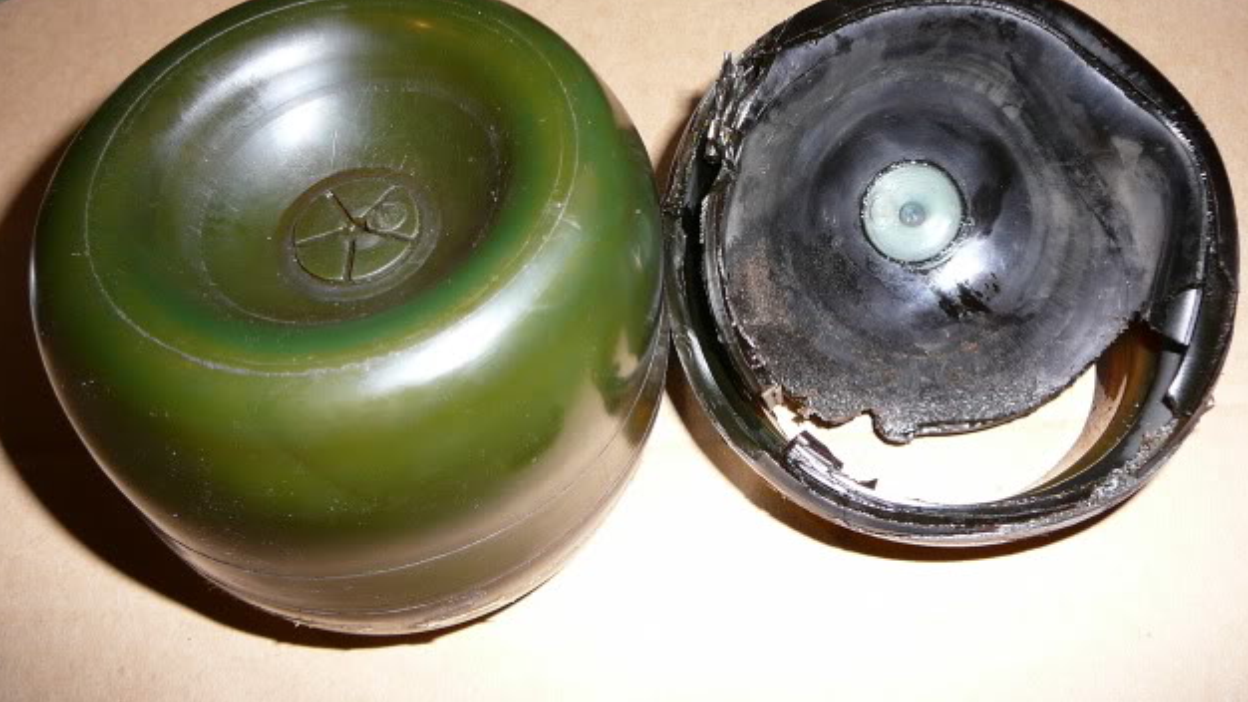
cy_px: 289
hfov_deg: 51.6
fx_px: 1290
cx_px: 628
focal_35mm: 39
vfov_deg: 30.4
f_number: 2.8
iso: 80
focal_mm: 5.2
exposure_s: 1/30
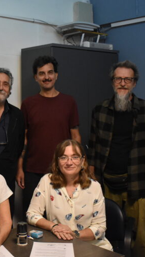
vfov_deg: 36.6
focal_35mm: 57
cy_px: 129
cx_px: 6
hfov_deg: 20.5
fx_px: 389
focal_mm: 24
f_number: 4
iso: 3200
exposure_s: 1/125
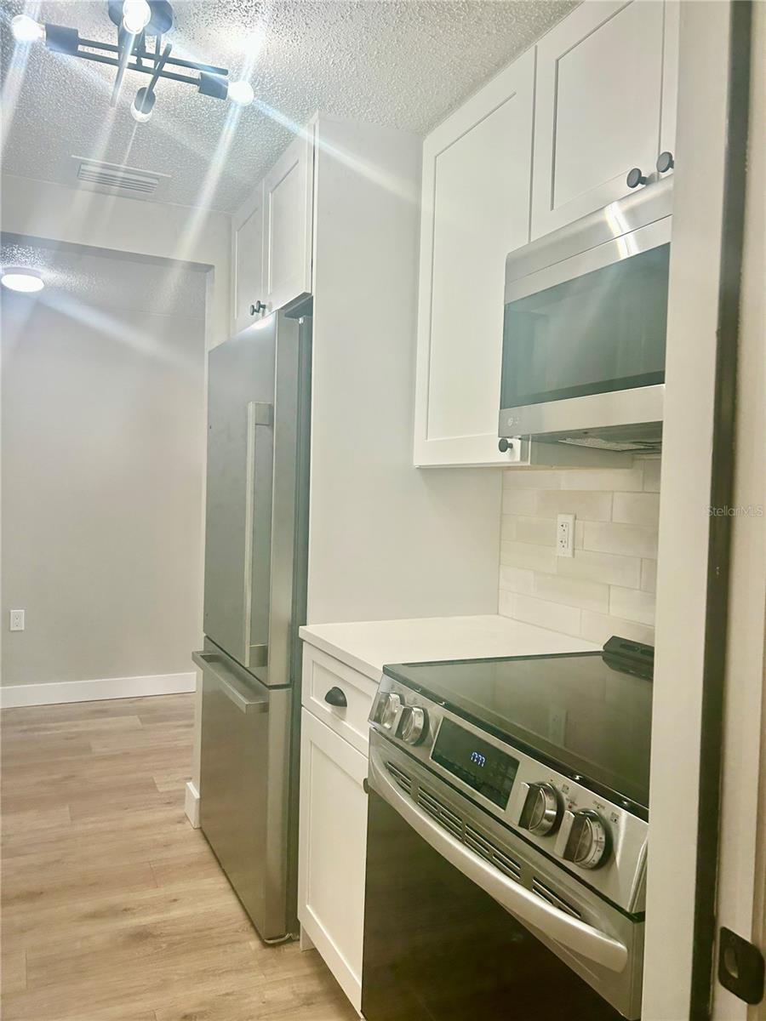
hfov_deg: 53.1
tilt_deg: +0.9
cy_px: 510
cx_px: 383
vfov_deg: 67.3
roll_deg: +0.3
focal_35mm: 26
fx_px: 767
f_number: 1.5
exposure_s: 1/120
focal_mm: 5.7
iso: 80
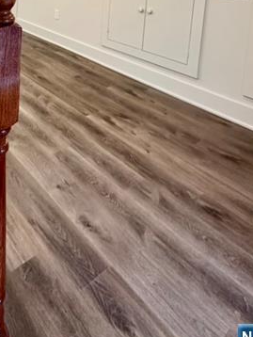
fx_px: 292
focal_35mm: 30
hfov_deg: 42.8
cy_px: -11
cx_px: 24
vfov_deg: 47.8
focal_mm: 2.22
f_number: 2.2
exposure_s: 1/60
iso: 250
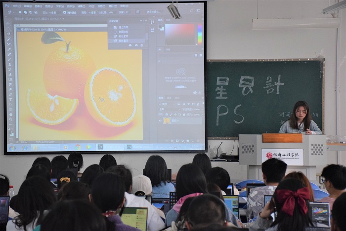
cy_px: 116
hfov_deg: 22.6
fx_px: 865
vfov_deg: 15.2
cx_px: 173
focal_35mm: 90
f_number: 5
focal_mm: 60
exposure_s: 1/320
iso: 3200
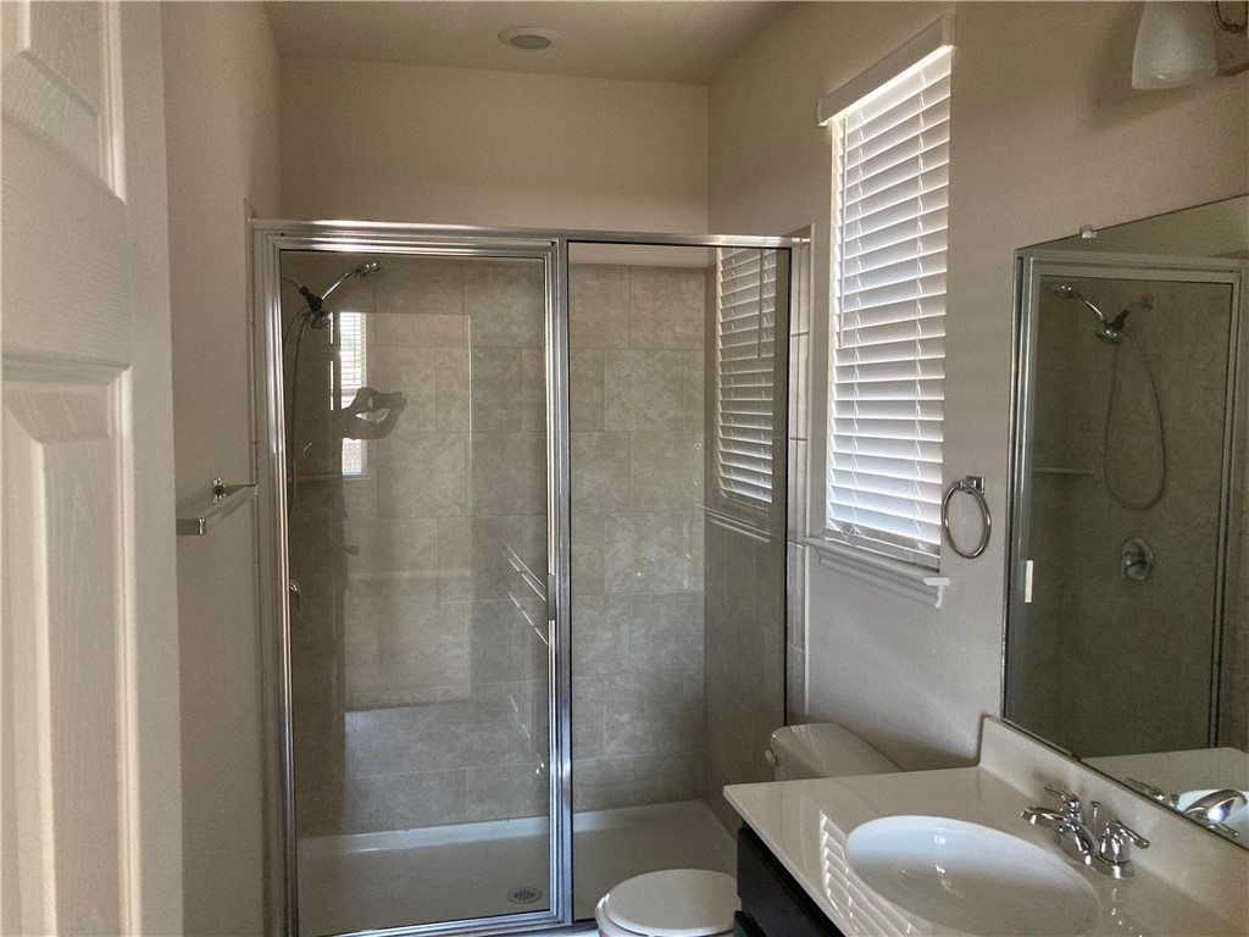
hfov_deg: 63.4
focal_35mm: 28
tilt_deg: -4.2
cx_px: 624
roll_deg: -2.2
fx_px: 1010
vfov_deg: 49.7
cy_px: 468
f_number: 1.8
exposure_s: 1/40
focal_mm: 3.99
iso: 400
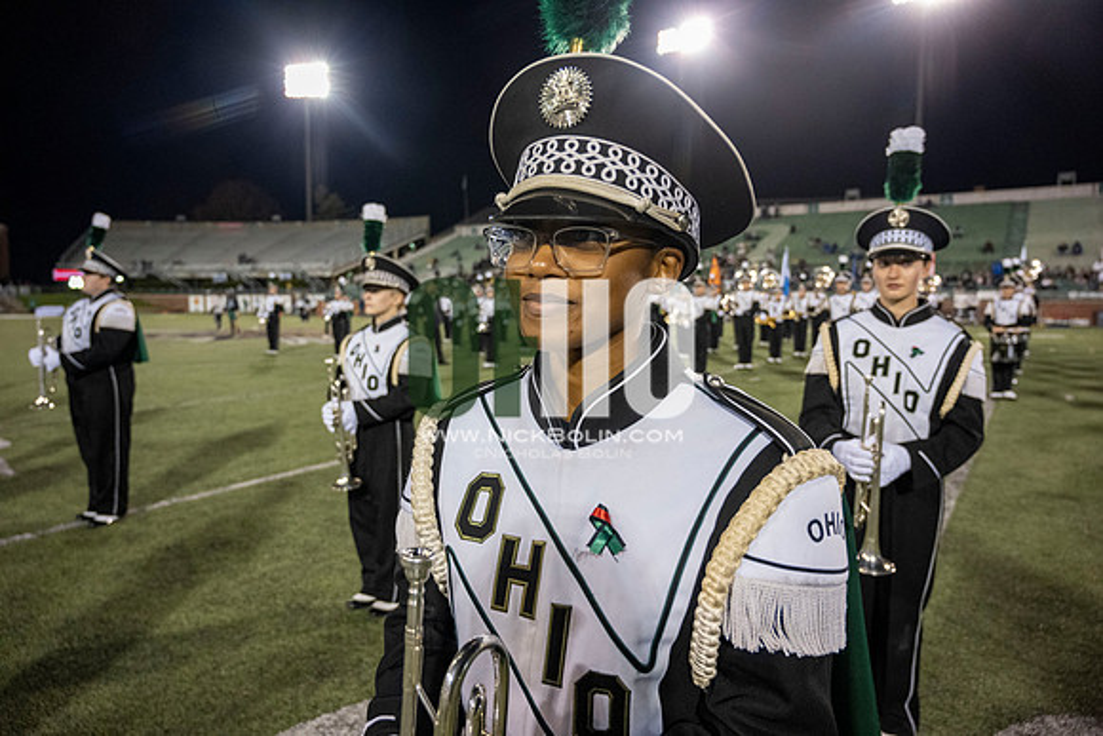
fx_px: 735
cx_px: 552
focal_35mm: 24
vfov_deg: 53.2
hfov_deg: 73.7
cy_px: 368
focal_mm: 24
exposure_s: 1/500
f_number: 4
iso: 2500
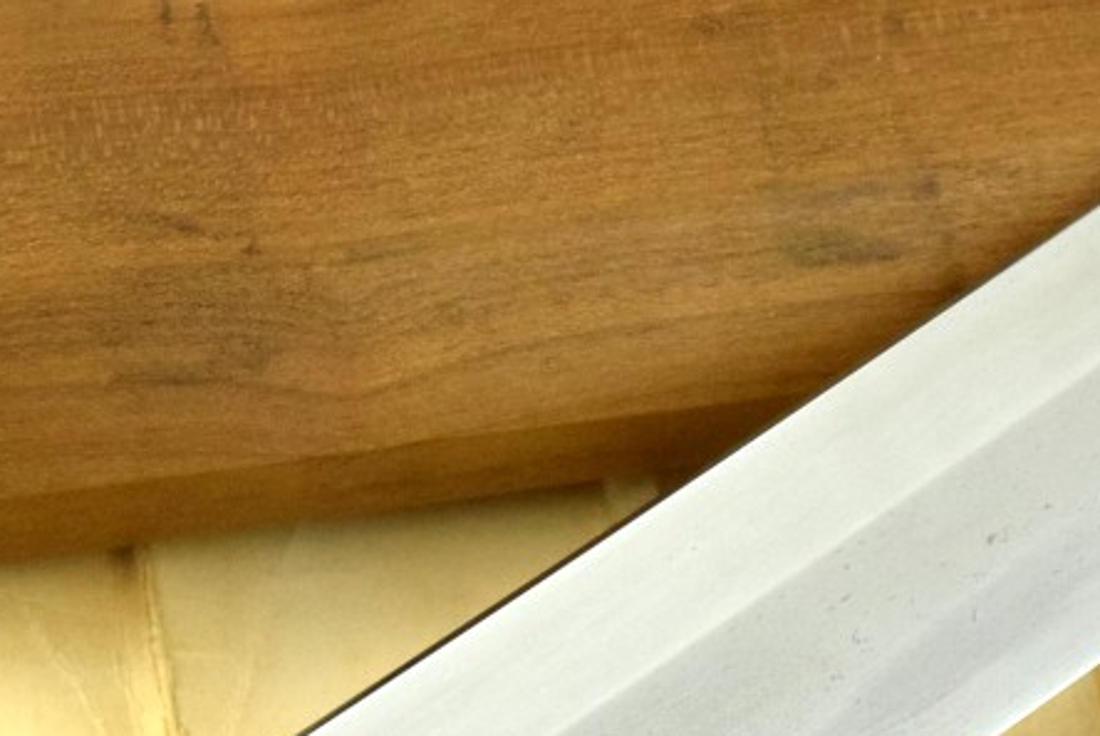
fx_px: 8493
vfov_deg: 5.0
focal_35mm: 278
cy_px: 600
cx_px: 986
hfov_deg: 7.4
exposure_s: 1/3200
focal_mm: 55
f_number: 5.6
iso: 1600
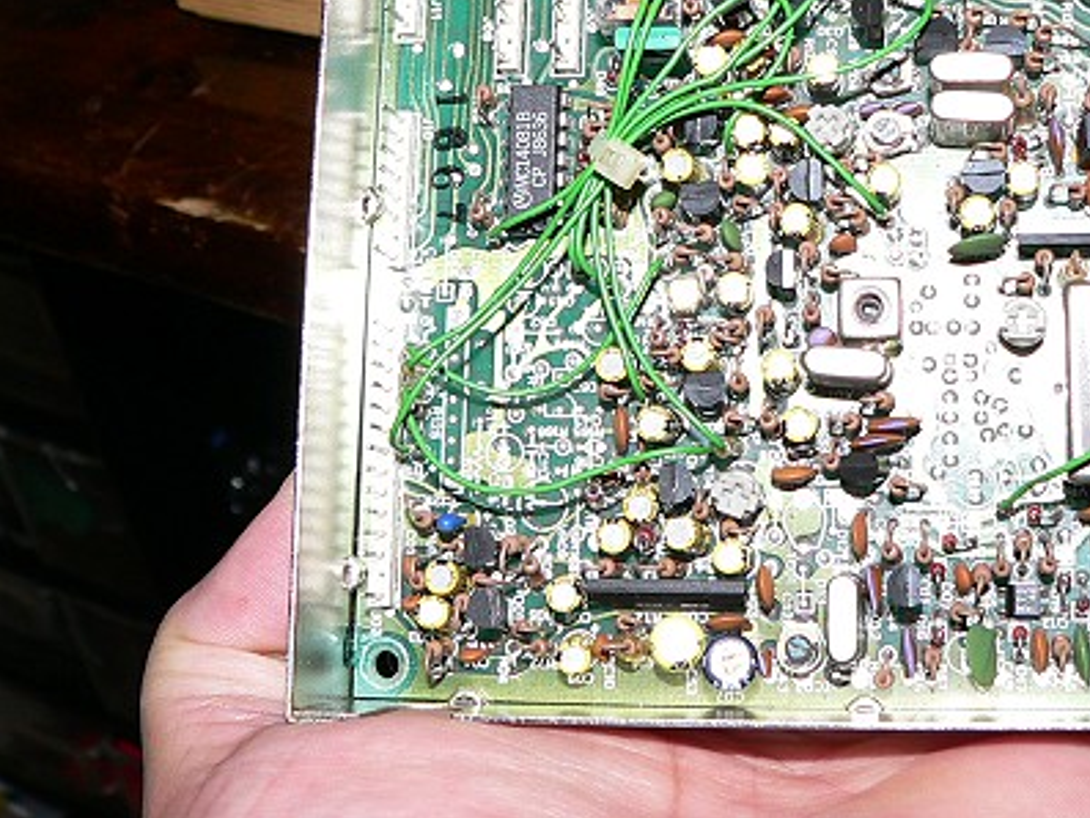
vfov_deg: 24.8
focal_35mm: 58
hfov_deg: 32.7
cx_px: 782
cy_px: 162
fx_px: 1827
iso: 100
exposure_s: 1/60
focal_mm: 6
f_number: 2.8
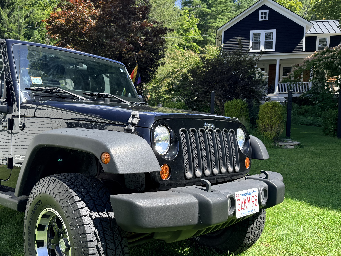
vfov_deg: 40.5
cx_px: 111
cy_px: 153
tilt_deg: -4.0
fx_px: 345
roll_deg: -1.1
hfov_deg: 51.5
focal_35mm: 35
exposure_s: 1/1770
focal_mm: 6.76
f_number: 1.78
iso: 100
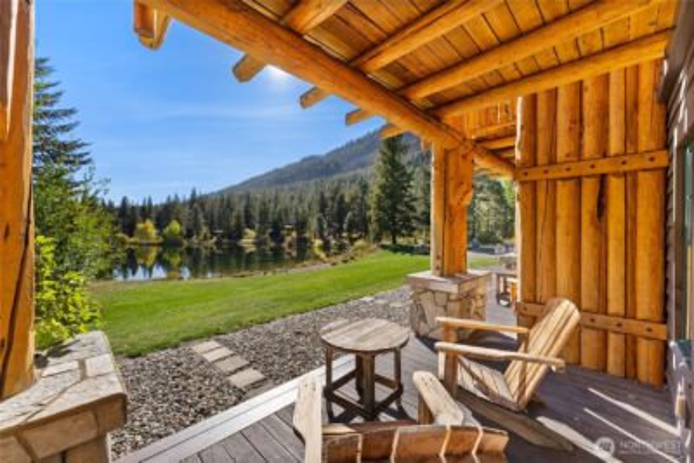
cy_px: 232
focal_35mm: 14
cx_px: 347
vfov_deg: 81.3
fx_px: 270
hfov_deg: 104.2
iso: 100
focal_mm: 14
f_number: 4
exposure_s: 1/60
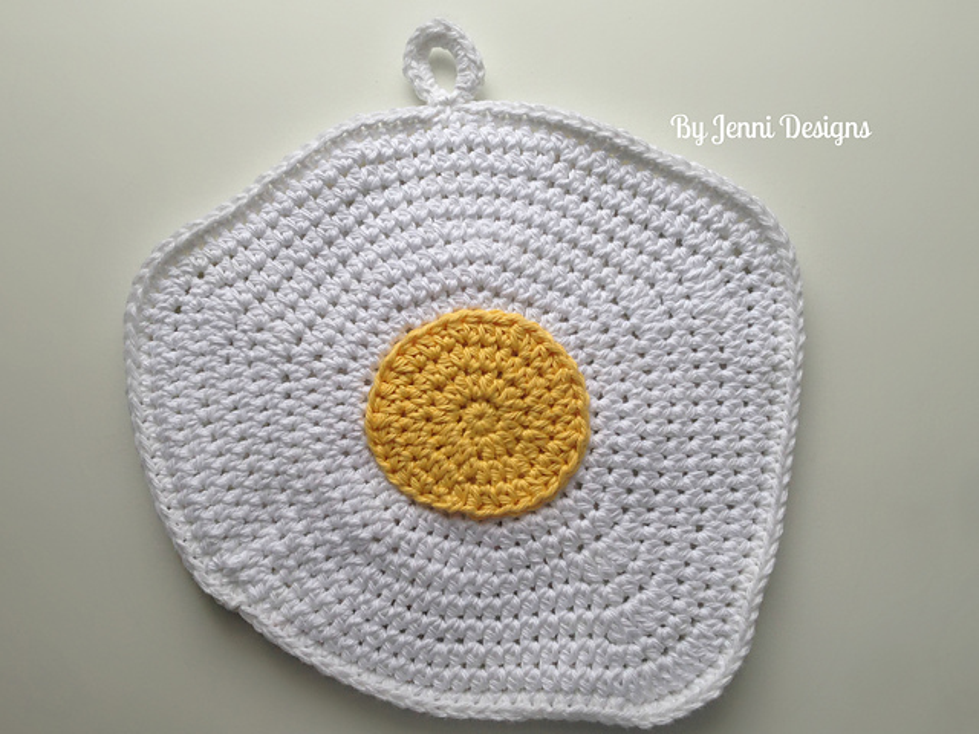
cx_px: 490
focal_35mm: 33
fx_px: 933
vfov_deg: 42.9
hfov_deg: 55.4
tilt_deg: -83.9
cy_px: 367
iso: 50
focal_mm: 4.12
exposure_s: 1/120
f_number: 2.4
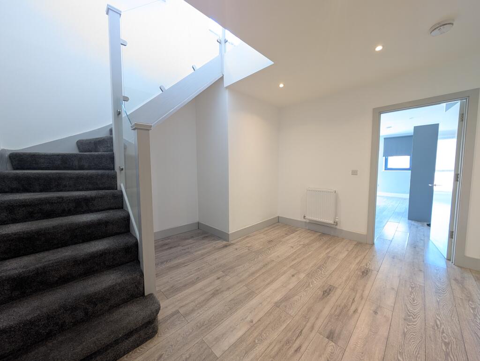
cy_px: 180
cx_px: 240
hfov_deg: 110.5
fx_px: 167
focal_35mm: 12
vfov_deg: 94.6
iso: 90
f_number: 1.7
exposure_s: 1/25
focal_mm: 2.02
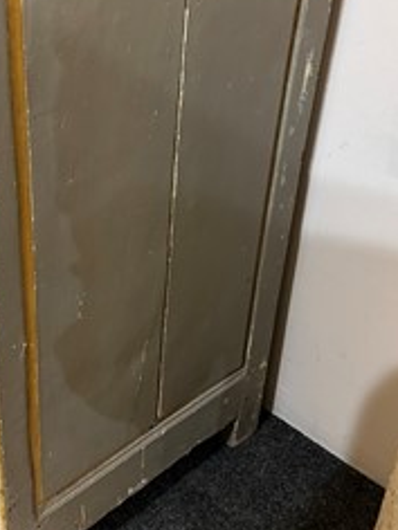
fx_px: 675
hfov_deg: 32.5
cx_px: 126
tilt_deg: -32.1
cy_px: 236
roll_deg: -1.5
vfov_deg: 42.9
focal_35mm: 44
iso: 400
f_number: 1.5
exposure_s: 1/50
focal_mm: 5.7
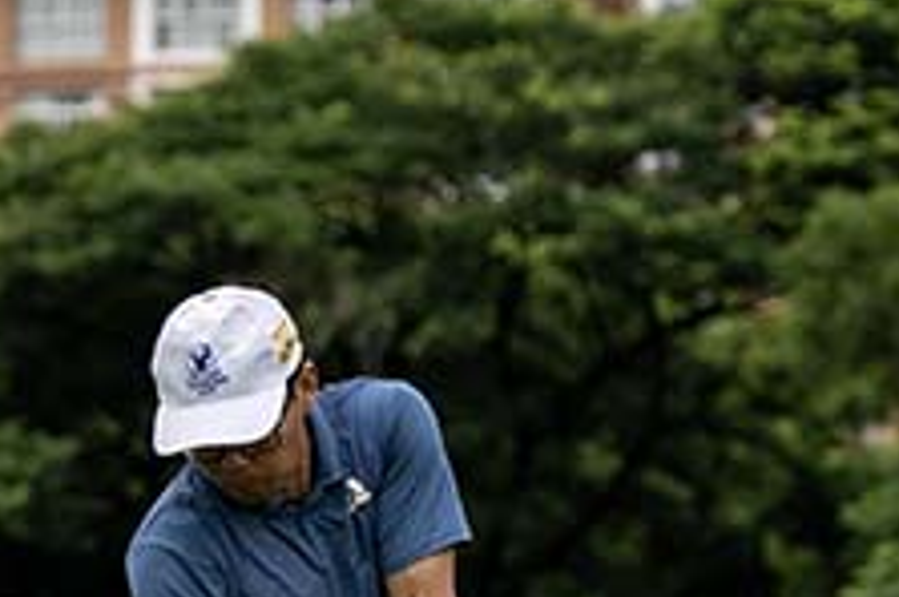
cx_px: -101
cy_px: 815
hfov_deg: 6.2
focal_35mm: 332
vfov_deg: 4.1
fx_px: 8279
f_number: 2.8
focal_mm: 77
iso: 220
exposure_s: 1/3200
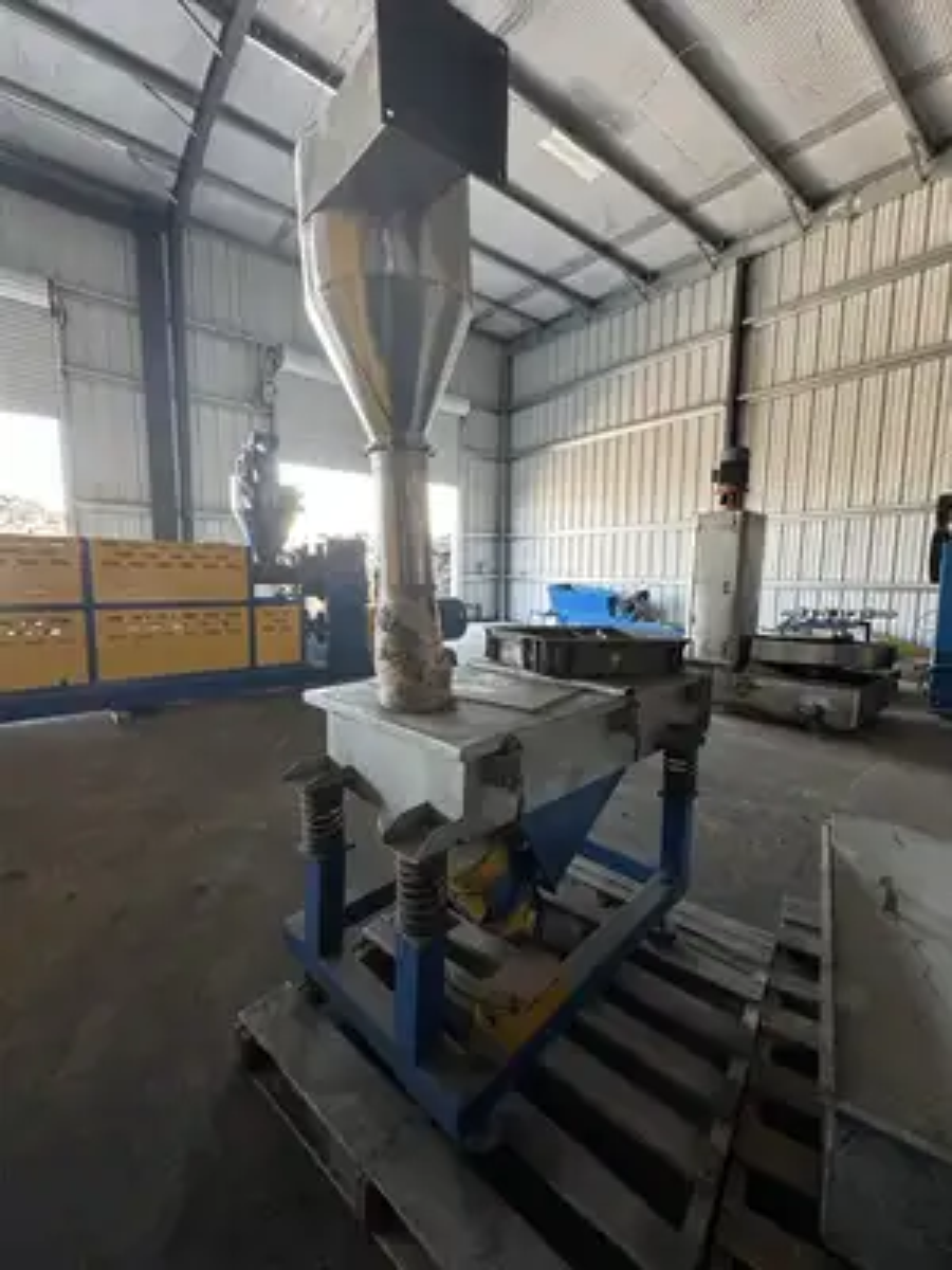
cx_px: 476
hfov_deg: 85.7
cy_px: 635
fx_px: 513
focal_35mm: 14
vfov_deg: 102.1
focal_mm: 2.2
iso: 200
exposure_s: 1/99
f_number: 2.2
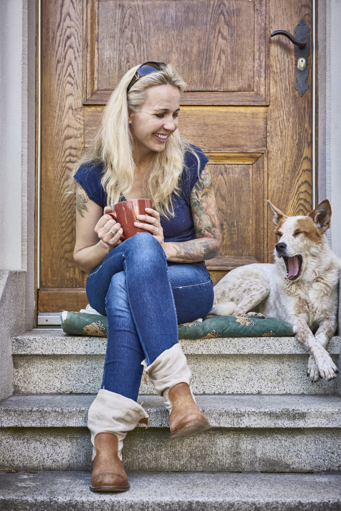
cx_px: 170
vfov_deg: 28.8
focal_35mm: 70
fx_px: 994
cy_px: 256
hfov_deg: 19.5
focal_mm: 70
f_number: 4
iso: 320
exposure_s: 1/250
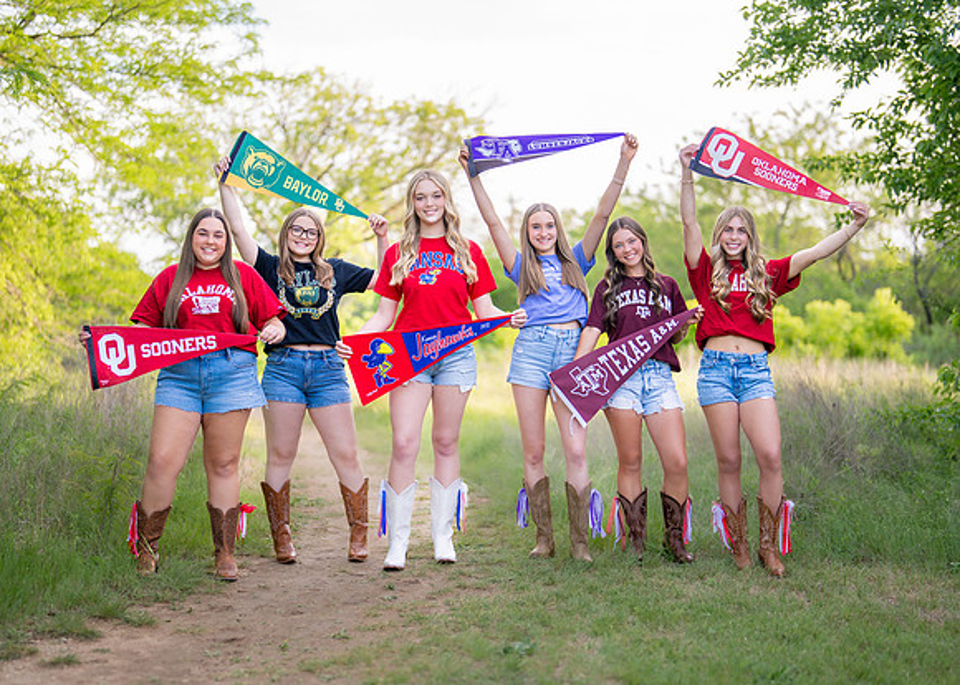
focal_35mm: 61
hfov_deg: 32.3
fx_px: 1658
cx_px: 488
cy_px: 386
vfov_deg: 23.3
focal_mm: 50
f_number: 1.2
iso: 200
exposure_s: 1/1000
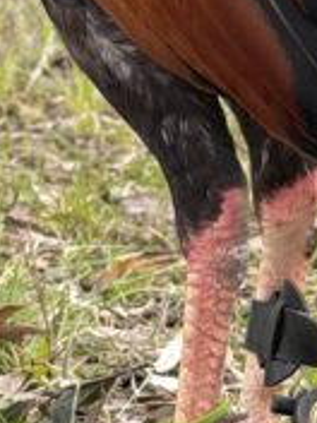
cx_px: 536
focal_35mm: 280
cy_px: -183
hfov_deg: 5.2
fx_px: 3419
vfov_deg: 7.0
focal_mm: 6.76
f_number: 1.78
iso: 80
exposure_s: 1/481
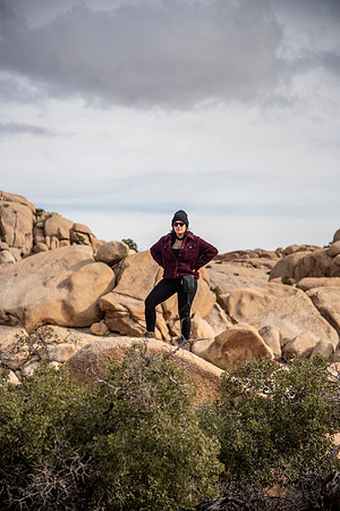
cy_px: 256
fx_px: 1218
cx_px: 170
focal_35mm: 86
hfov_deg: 15.9
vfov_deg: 23.6
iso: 100
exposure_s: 1/1250
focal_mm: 86
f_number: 4
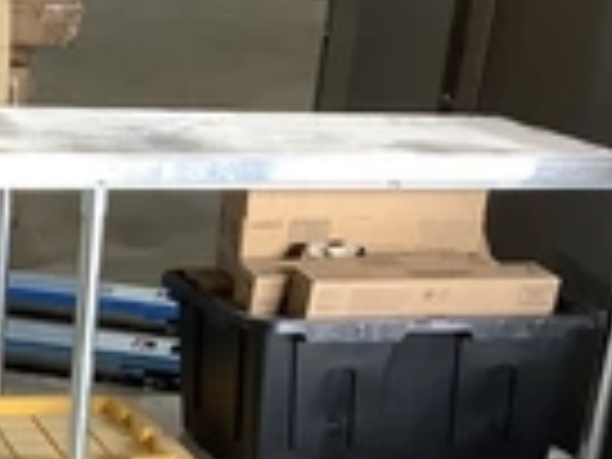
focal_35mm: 91
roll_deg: -3.0
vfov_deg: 16.0
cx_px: -18
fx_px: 1609
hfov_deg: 20.7
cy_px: 423
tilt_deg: -20.6
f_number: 2.4
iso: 125
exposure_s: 1/60
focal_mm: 3.3
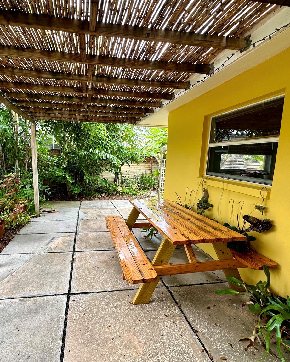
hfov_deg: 70.0
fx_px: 204
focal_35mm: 19
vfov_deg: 83.2
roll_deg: -1.3
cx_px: 113
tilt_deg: -8.4
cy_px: 188
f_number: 2.2
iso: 64
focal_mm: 2.22
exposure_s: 1/99
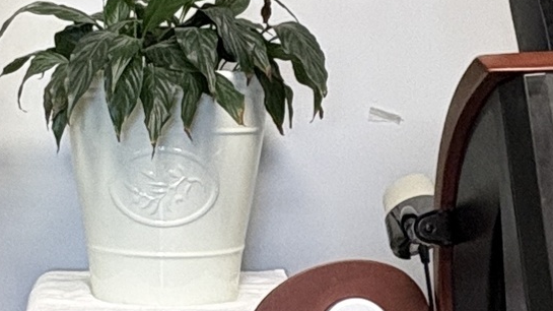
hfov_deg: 24.0
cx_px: 53
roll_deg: -0.5
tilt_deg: +1.0
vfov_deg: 14.0
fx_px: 1260
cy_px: 66
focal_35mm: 86
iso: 200
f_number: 2.2
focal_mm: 2.22
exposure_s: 1/60
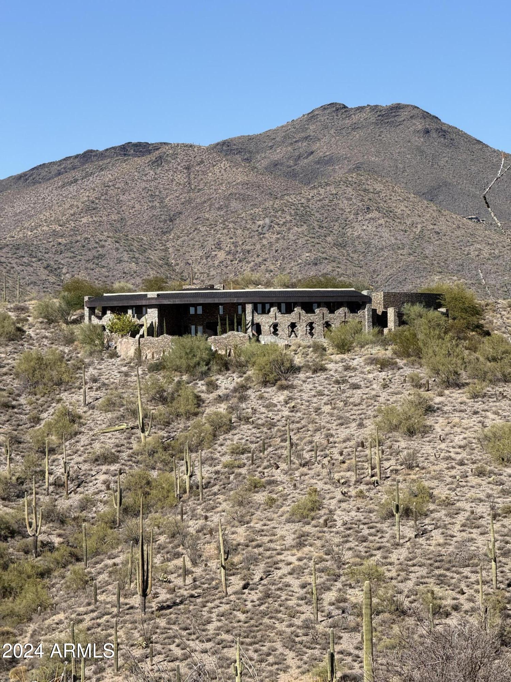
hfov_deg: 12.3
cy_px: 341
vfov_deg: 16.4
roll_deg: +1.0
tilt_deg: +1.4
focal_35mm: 120
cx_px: 256
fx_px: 2362
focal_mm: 15.66
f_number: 2.8
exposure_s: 1/1368
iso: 50
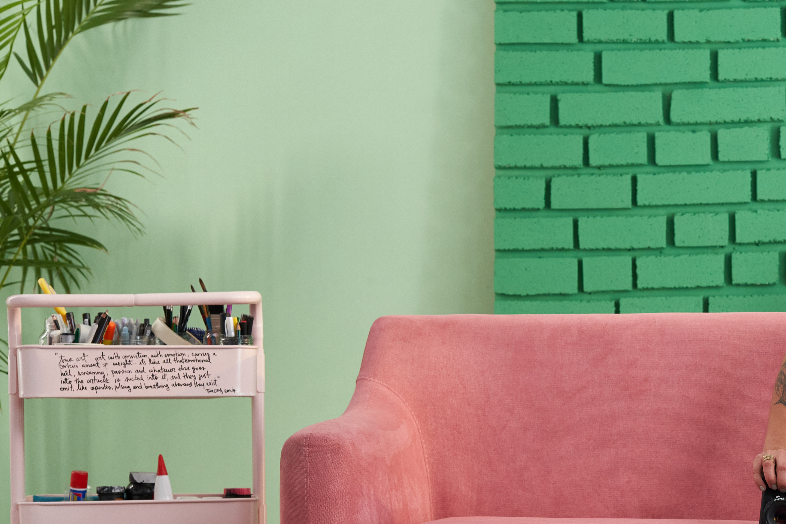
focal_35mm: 104
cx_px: 786
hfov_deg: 19.1
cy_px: 472
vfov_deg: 13.1
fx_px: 2270
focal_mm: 50
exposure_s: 1/100
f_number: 5.6
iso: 1600
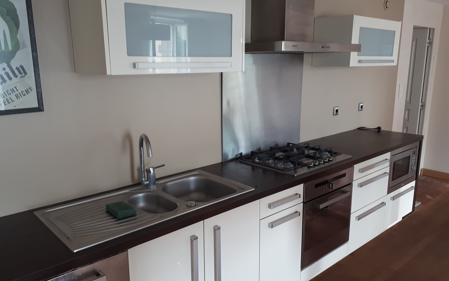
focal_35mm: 29
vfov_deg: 43.1
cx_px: 223
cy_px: 144
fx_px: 355
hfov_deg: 64.6
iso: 100
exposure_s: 1/33
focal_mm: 3.6
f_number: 1.9
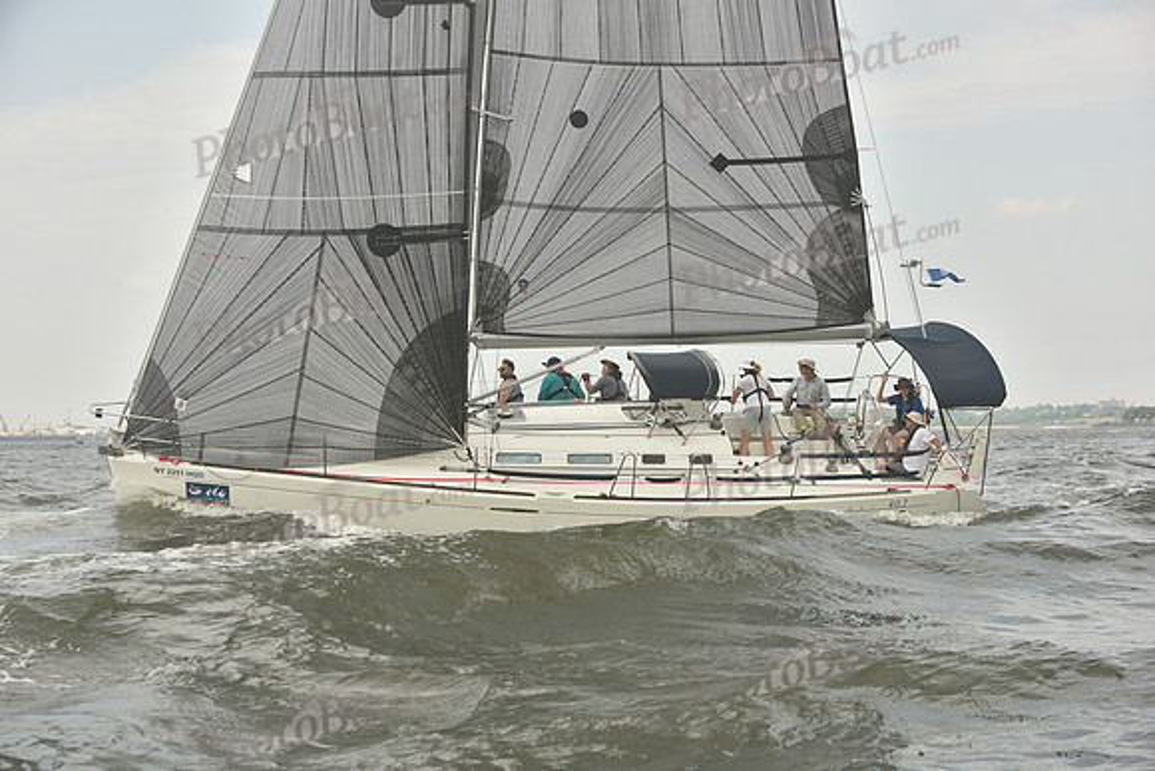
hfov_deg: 28.8
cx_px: 578
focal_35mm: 70
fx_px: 2246
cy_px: 386
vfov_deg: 19.5
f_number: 7.1
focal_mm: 70
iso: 250
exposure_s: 1/800
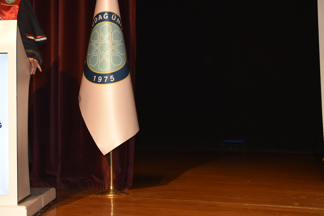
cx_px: 74
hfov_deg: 26.6
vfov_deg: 18.1
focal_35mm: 75
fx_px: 675
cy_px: 67
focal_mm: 30
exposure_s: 1/60
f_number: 4
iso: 800
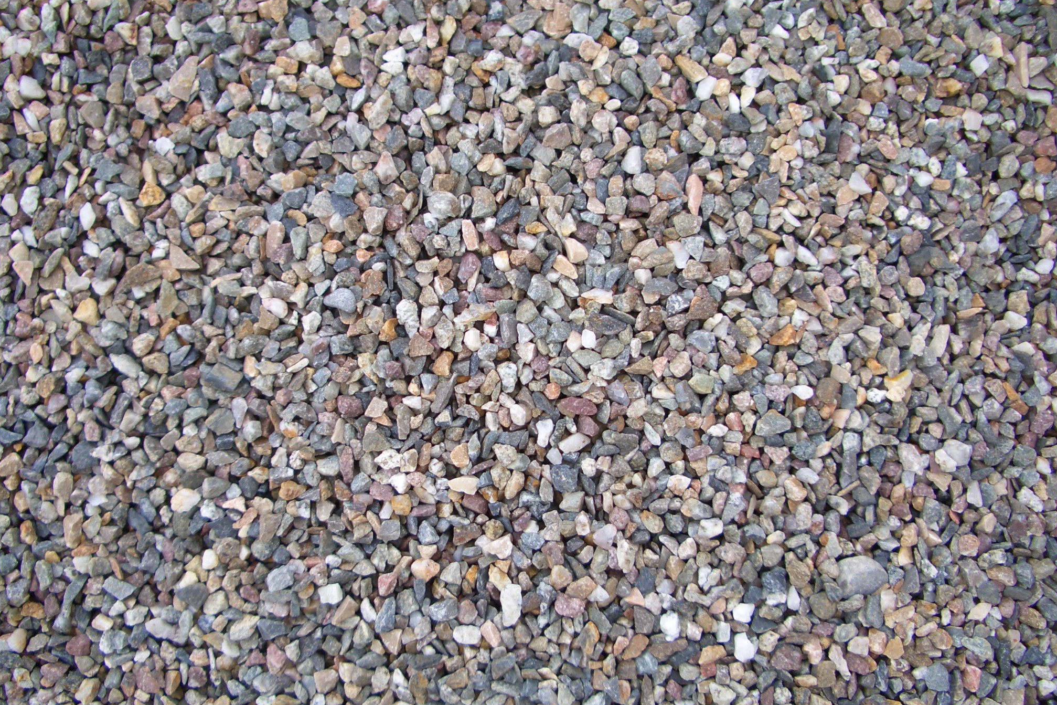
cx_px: 525
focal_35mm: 37
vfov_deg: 35.9
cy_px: 374
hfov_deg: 51.9
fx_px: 1086
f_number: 2.6
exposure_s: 1/160
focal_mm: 5.8
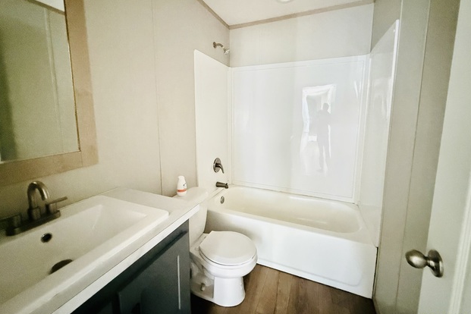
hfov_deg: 100.4
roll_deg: +0.1
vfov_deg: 77.1
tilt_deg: -6.6
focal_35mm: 15
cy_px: 140
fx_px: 196
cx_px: 241
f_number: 2.2
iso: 3200
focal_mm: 2.22
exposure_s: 1/25
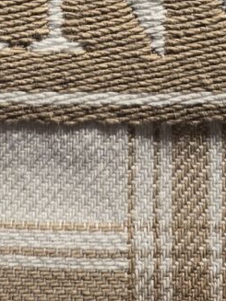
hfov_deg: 8.2
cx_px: 113
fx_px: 1568
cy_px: -406
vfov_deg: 9.8
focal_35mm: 180
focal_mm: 6.3
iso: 12
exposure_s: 1/66.7
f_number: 1.7
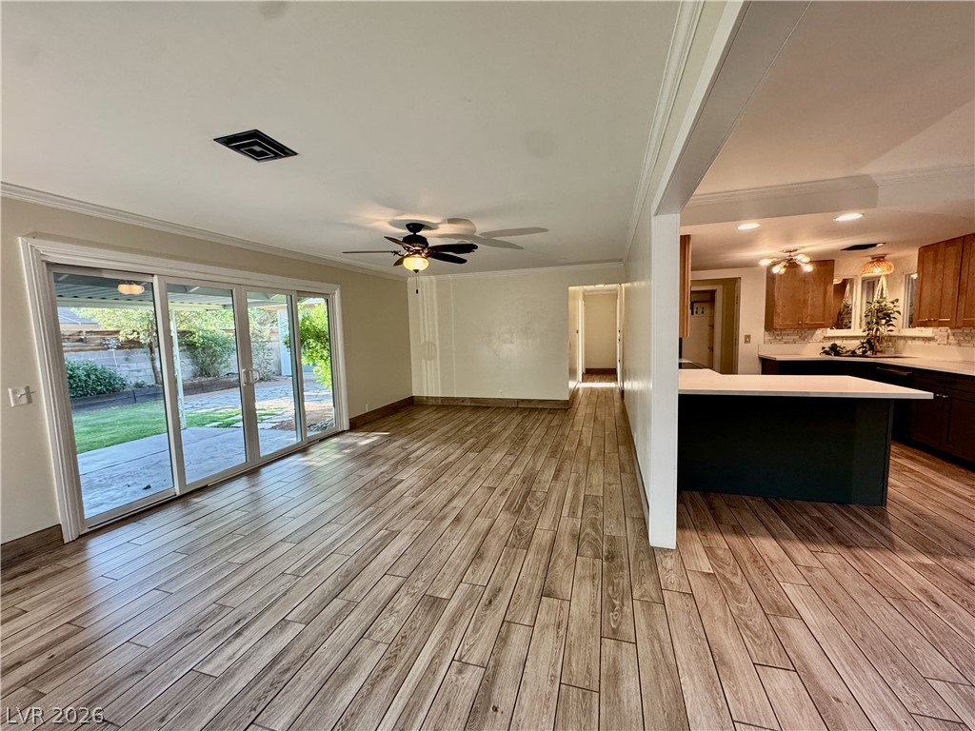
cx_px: 488
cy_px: 366
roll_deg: +1.3
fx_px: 394
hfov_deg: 102.1
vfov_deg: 85.7
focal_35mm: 14
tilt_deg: -6.6
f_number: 2.2
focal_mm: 2.22
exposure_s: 1/120
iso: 250
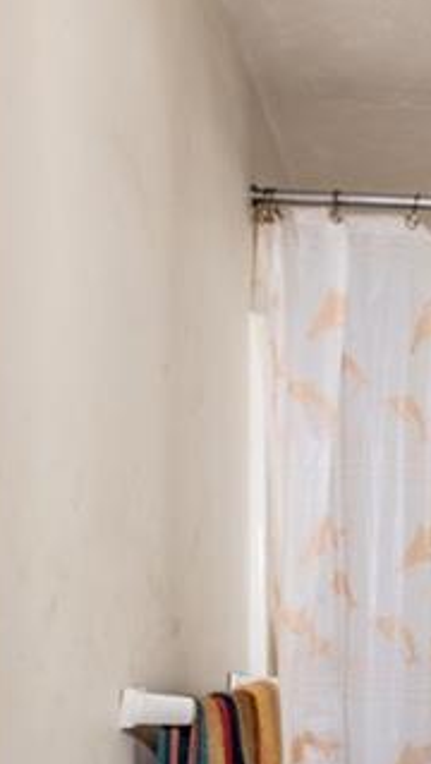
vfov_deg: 39.7
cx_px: 817
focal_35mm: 47
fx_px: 953
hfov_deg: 18.6
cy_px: 721
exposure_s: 8
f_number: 10
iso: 400
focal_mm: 14
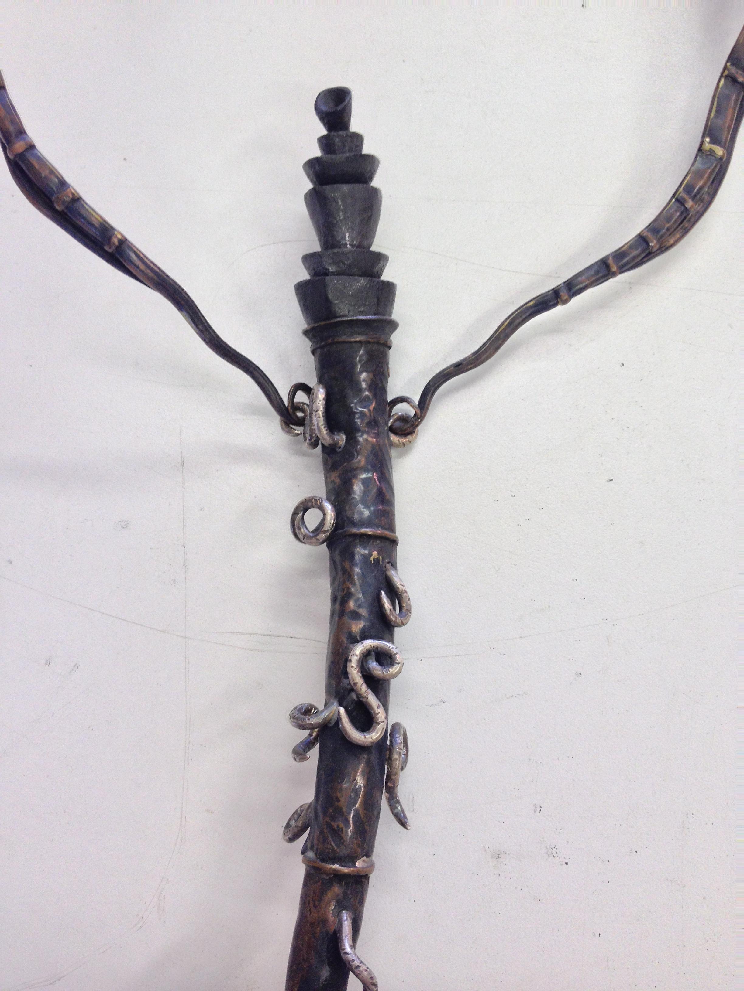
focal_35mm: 35
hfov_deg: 40.7
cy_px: 496
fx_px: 1003
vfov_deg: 52.6
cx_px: 372
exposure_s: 1/30
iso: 50
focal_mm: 4.28
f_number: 2.4
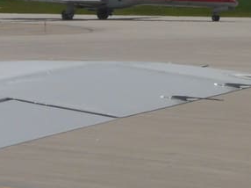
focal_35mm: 401
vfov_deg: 3.7
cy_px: 5
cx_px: 123
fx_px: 2905
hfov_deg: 4.9
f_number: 8
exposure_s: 1/400
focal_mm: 18.3
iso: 100
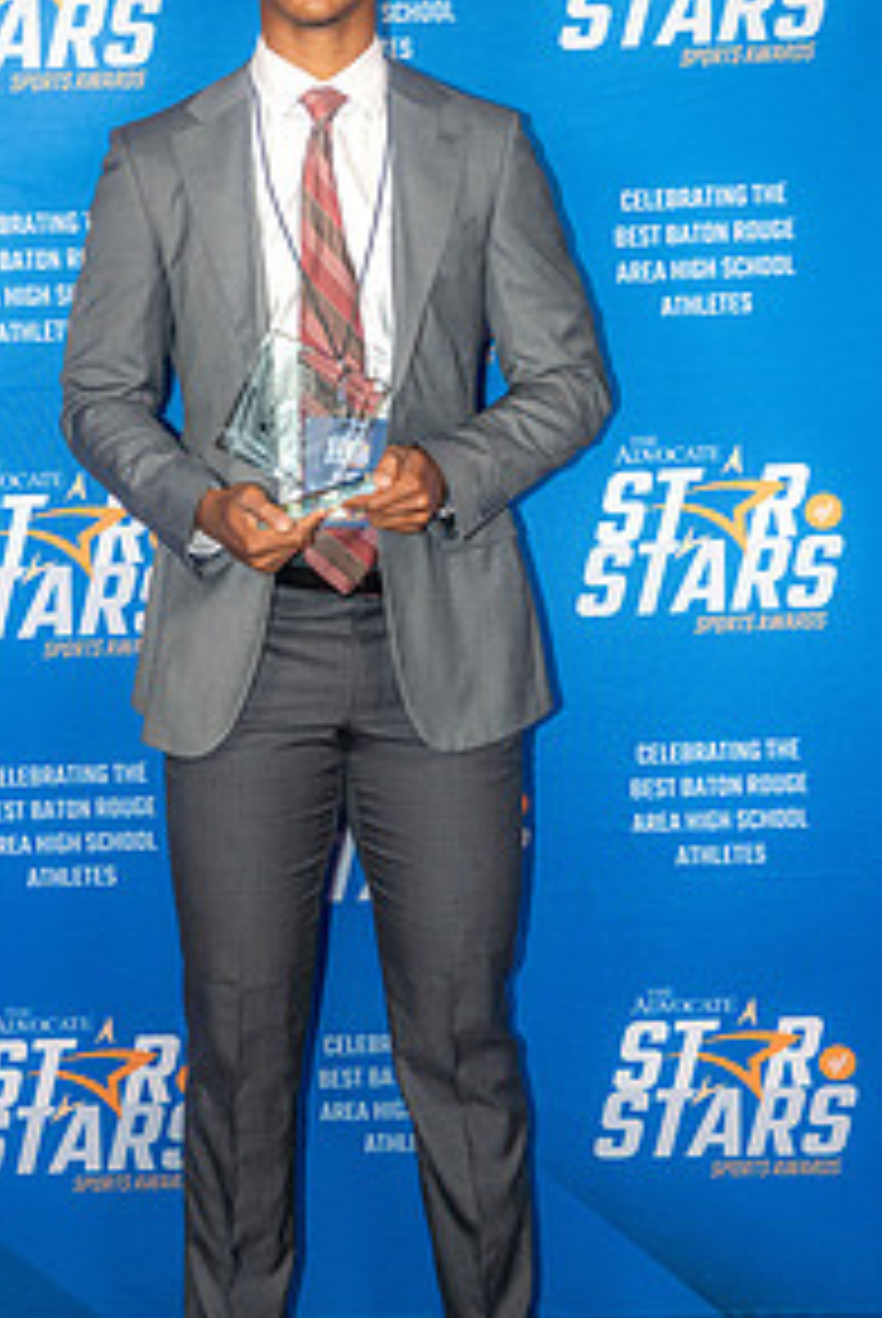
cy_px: 540
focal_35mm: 69
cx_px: 306
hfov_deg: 19.7
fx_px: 2530
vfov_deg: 29.2
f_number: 3.2
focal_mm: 45
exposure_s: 1/200
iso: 400
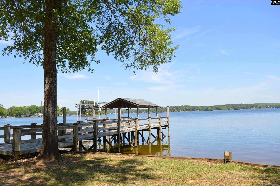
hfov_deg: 67.4
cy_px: 93
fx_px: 210
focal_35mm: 27
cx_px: 140
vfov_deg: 47.8
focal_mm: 18
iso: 100
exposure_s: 1/250
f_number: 8
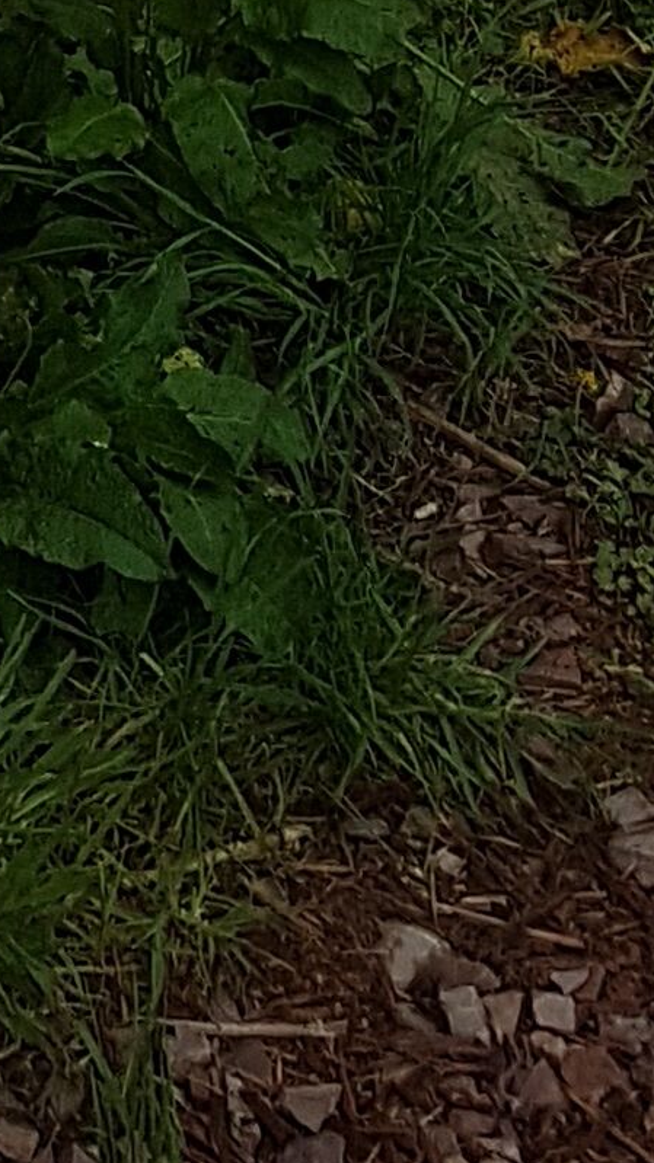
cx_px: -590
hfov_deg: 8.1
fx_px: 4412
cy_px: -1741
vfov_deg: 11.8
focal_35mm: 143
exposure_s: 1/1040
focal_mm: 4.2
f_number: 1.7
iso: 50
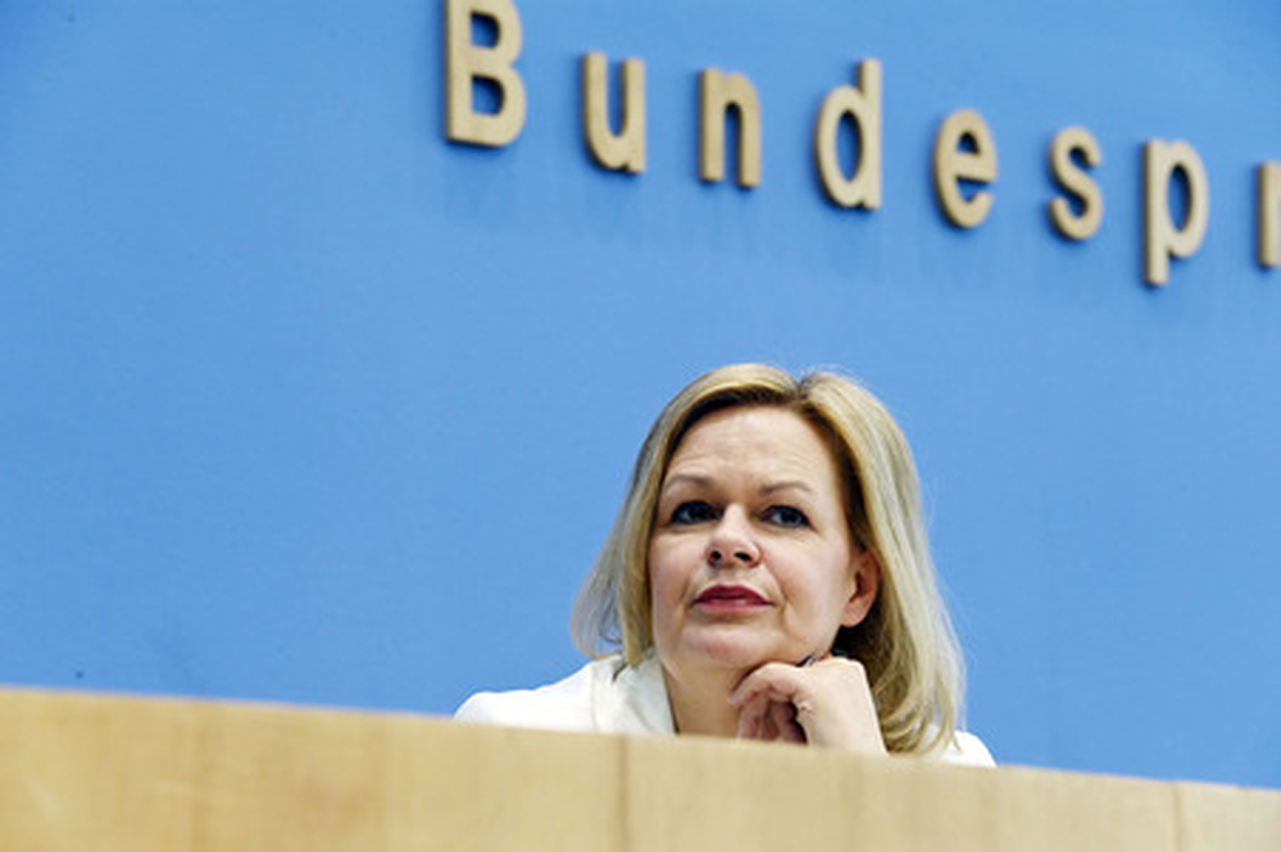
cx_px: 640
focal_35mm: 135
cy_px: 426
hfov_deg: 15.2
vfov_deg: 10.1
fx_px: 4800
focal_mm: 135
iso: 5000
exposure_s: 1/400
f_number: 8
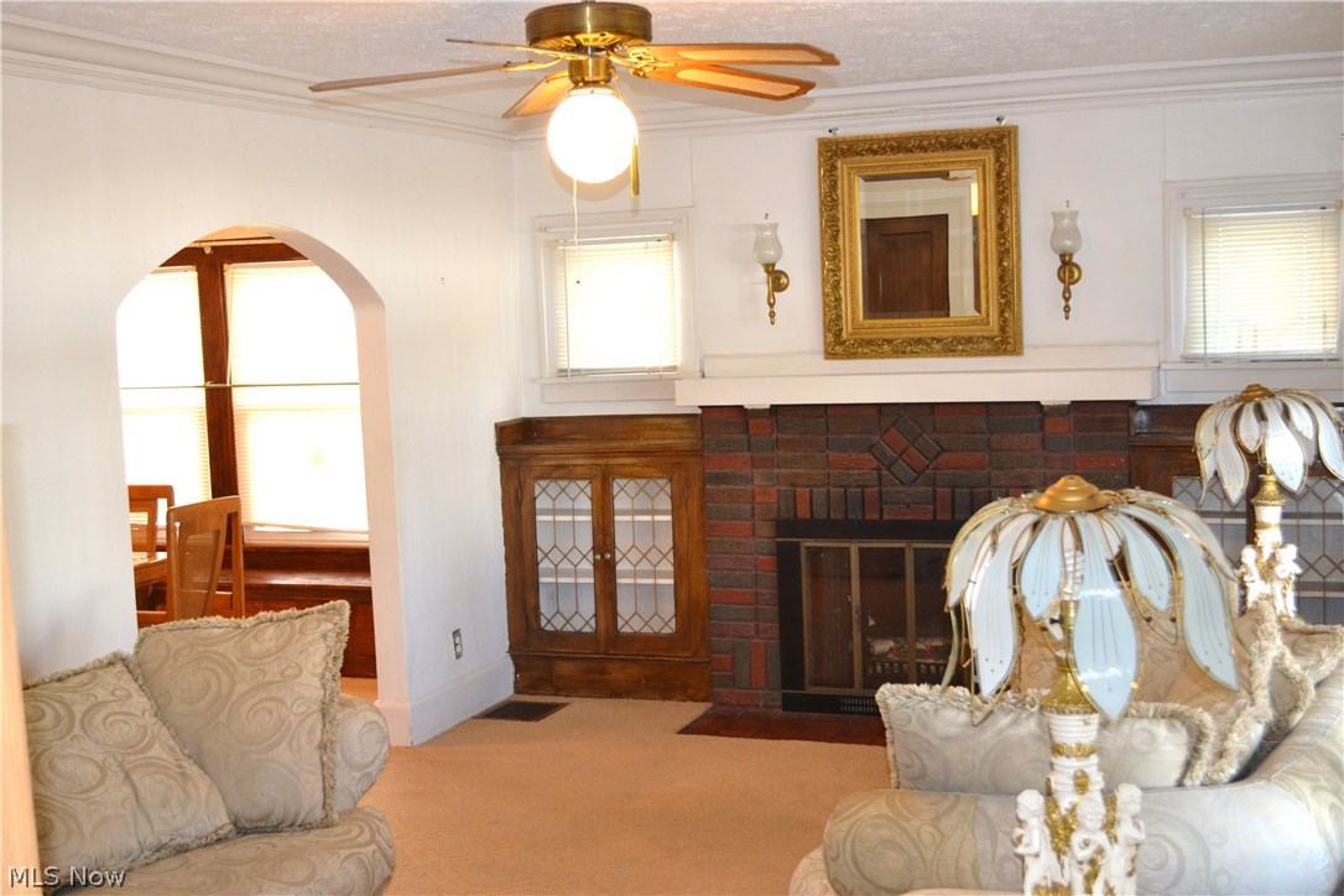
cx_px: 672
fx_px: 1680
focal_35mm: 45
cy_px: 448
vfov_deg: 29.9
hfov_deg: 43.6
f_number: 4.5
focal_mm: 30
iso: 1000
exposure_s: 1/60
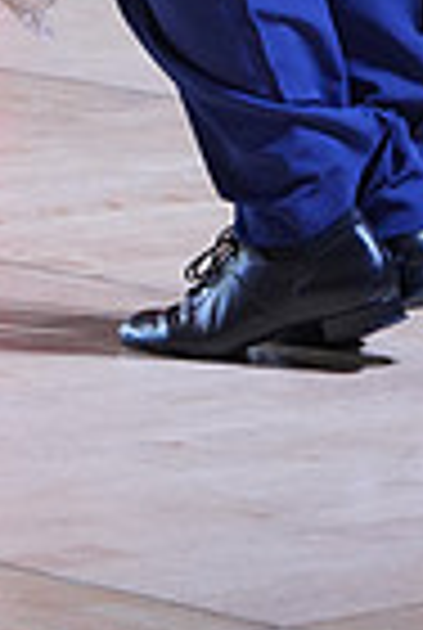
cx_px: 74
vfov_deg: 5.1
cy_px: -558
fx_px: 7032
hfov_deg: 3.4
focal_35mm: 401
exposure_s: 1/400
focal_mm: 97
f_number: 5.6
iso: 2500
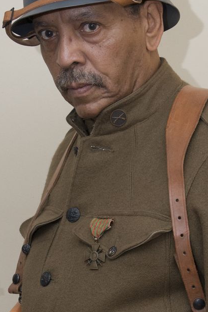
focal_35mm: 97
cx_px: 111
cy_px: 180
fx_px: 841
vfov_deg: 21.0
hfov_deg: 14.1
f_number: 6.3
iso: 1600
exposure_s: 1/200
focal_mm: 50
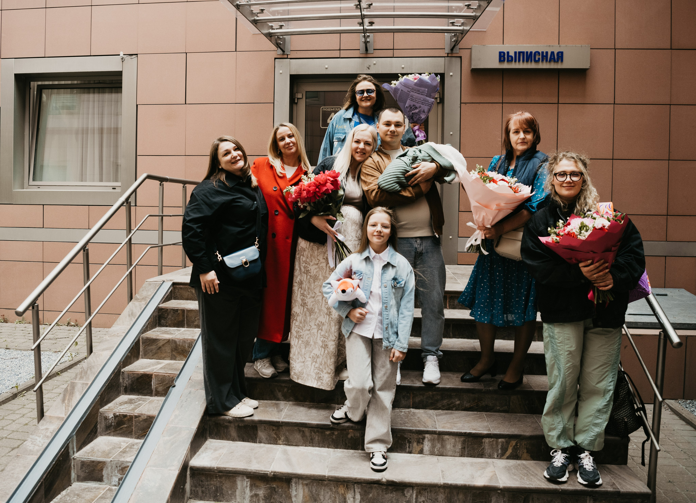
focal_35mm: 28
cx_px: 322
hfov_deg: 64.3
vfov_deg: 48.9
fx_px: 553
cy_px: 232
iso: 400
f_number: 4
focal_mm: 24
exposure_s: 1/320
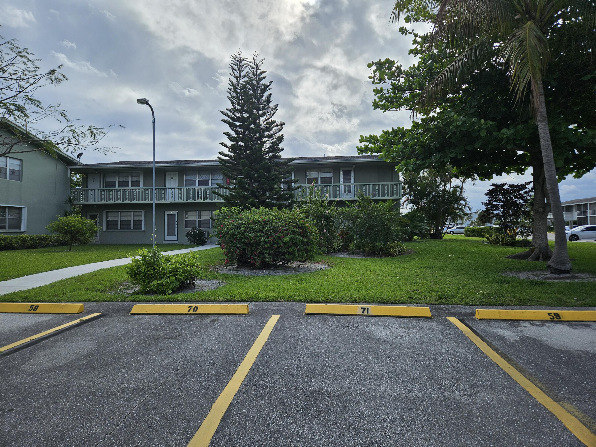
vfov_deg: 58.9
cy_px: 224
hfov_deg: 73.9
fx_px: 396
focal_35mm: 23
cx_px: 298
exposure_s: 1/2246
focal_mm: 5.4
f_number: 1.8
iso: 25
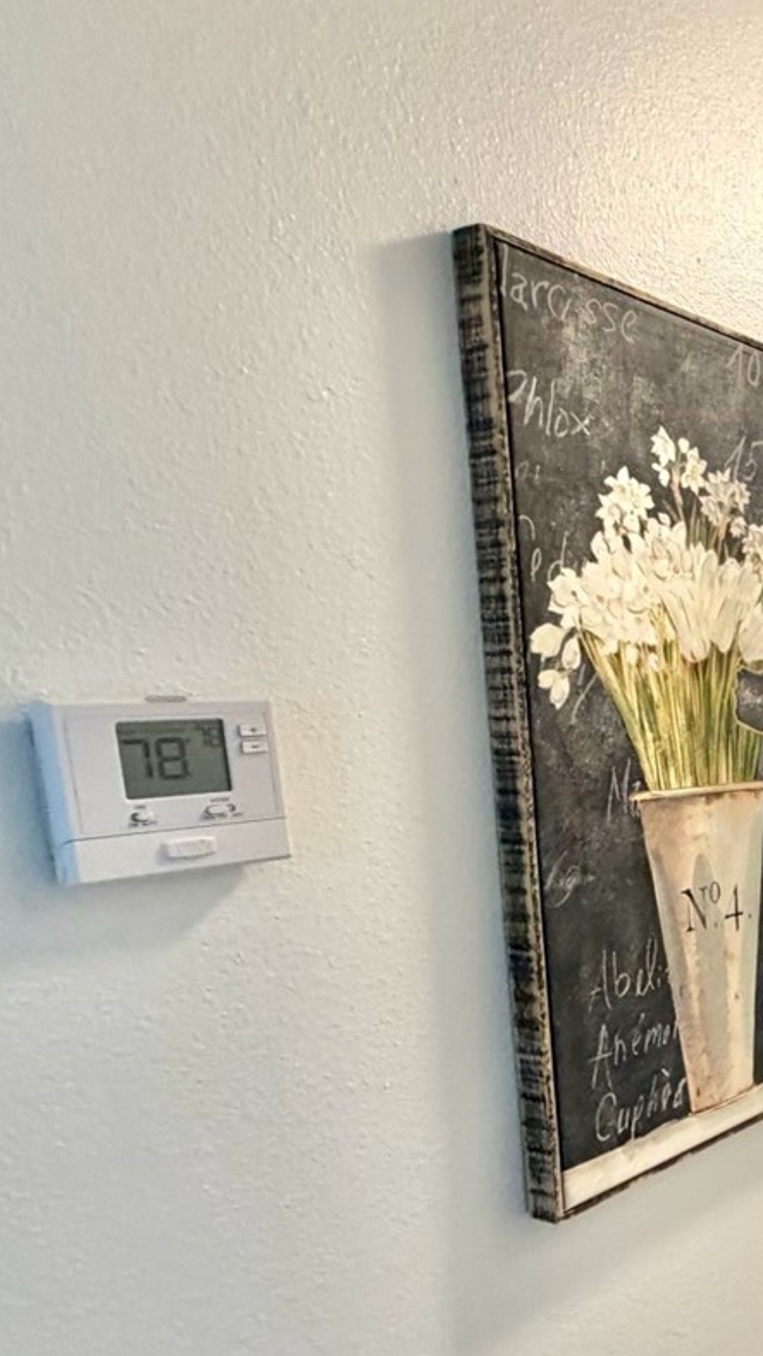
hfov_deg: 27.6
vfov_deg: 61.7
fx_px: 1114
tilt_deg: -8.4
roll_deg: +1.1
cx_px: 1107
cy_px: 856
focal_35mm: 31
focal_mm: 2.22
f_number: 2.2
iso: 320
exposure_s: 1/120
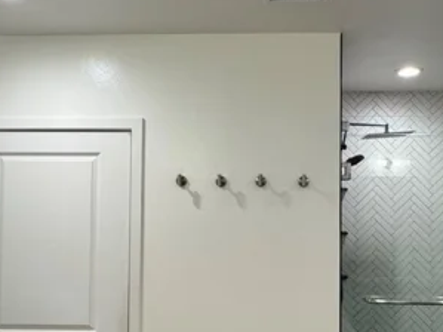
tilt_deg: +1.9
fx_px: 448
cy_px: 197
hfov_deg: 52.3
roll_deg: +0.1
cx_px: 266
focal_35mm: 35
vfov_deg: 40.5
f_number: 2.2
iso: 200
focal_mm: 2.22
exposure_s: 1/120
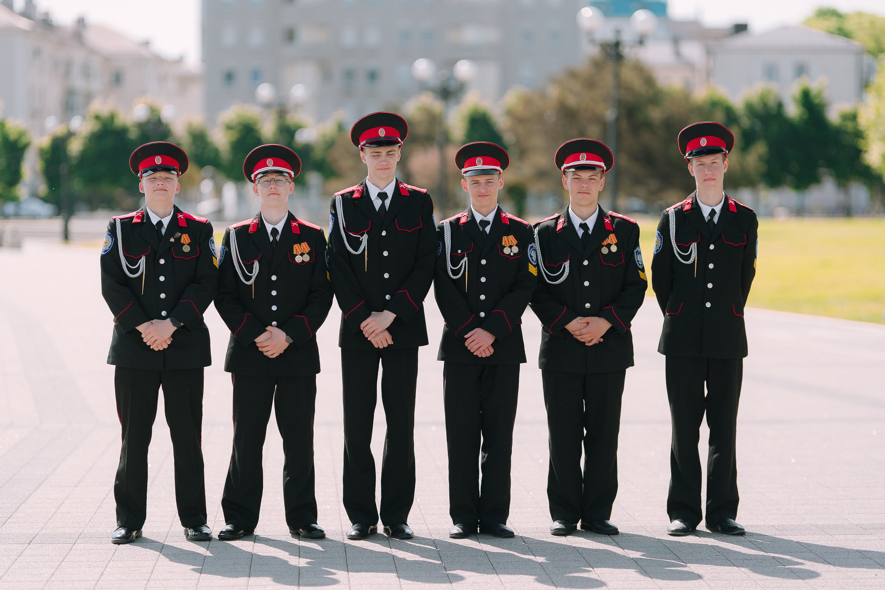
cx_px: 442
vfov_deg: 13.0
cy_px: 295
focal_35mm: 105
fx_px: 2581
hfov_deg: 19.5
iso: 100
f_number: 1.6
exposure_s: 1/4000
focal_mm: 105
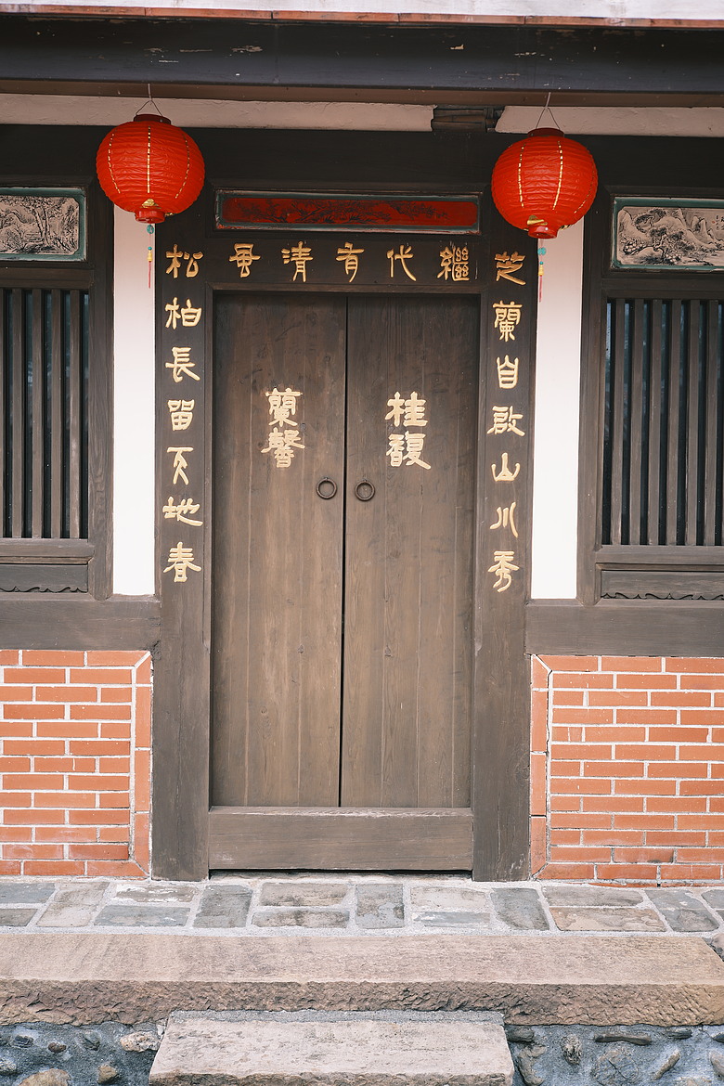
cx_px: 362
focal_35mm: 35
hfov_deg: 37.9
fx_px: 1056
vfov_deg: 54.4
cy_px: 543
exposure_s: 1/160
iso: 200
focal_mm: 35
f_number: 3.5
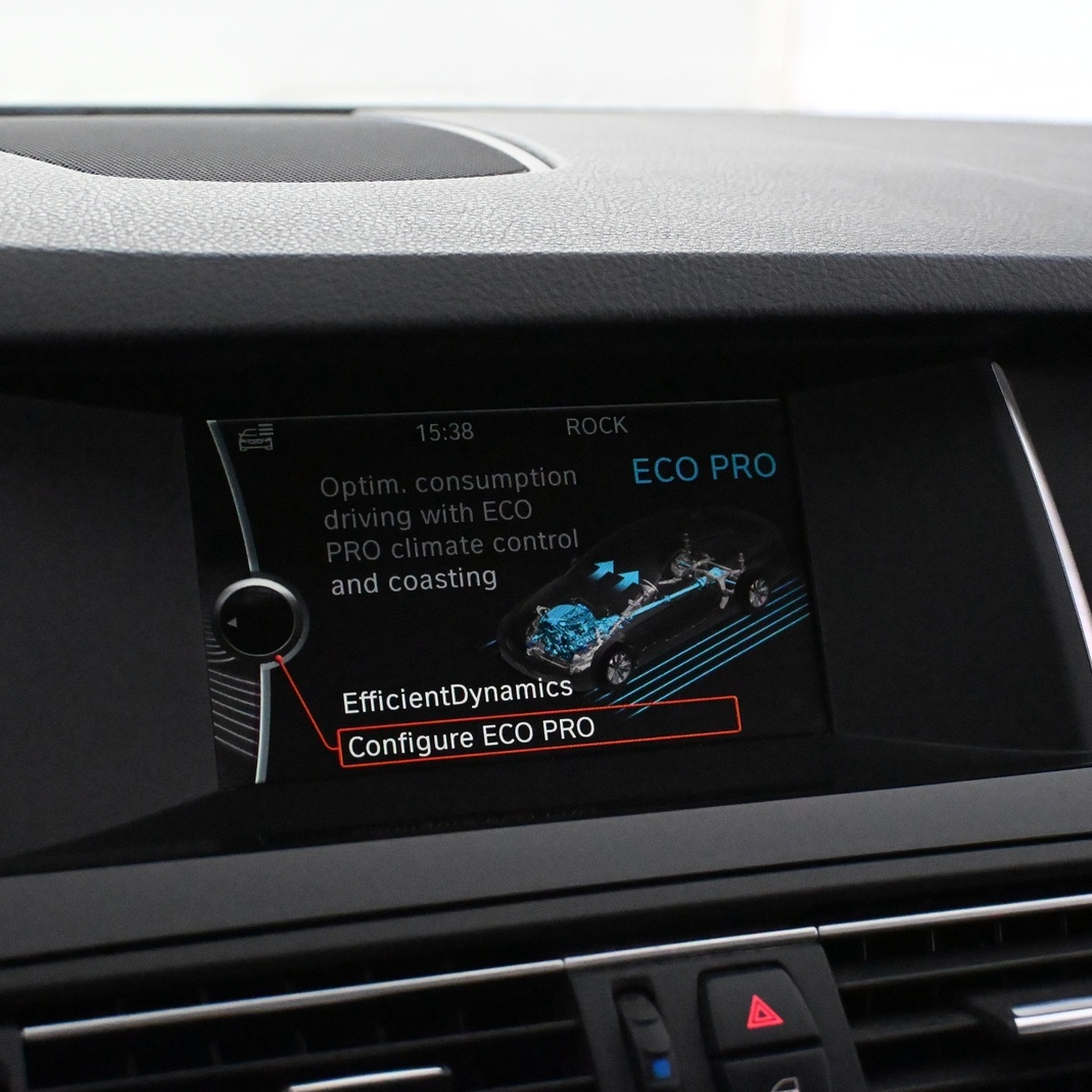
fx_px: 2414
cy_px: 545
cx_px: 554
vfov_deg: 25.5
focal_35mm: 68
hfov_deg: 25.5
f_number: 5.3
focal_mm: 35
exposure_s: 1/160
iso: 12800
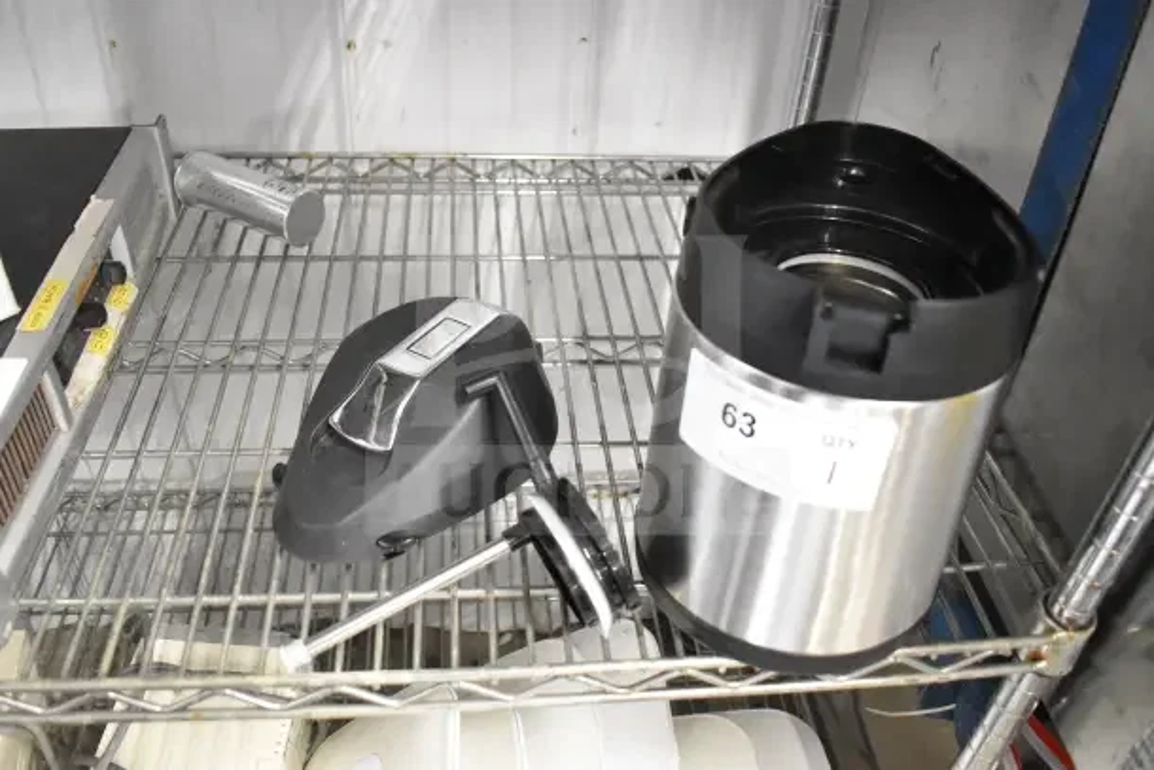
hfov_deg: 61.9
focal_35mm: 30
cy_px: 385
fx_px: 962
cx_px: 577
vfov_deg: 43.6
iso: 6400
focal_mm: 20
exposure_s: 1/30
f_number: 3.5
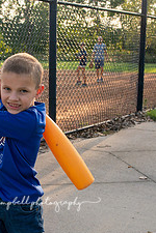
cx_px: 18
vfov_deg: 28.7
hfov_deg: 19.1
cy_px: 147
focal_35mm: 70
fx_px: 455
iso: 400
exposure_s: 1/250
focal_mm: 35
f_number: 7.1
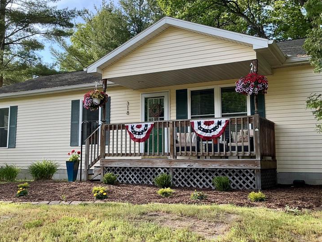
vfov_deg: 35.9
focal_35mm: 40
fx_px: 372
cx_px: 140
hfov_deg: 46.7
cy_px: 110
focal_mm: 3
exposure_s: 1/292
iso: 25
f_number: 1.8
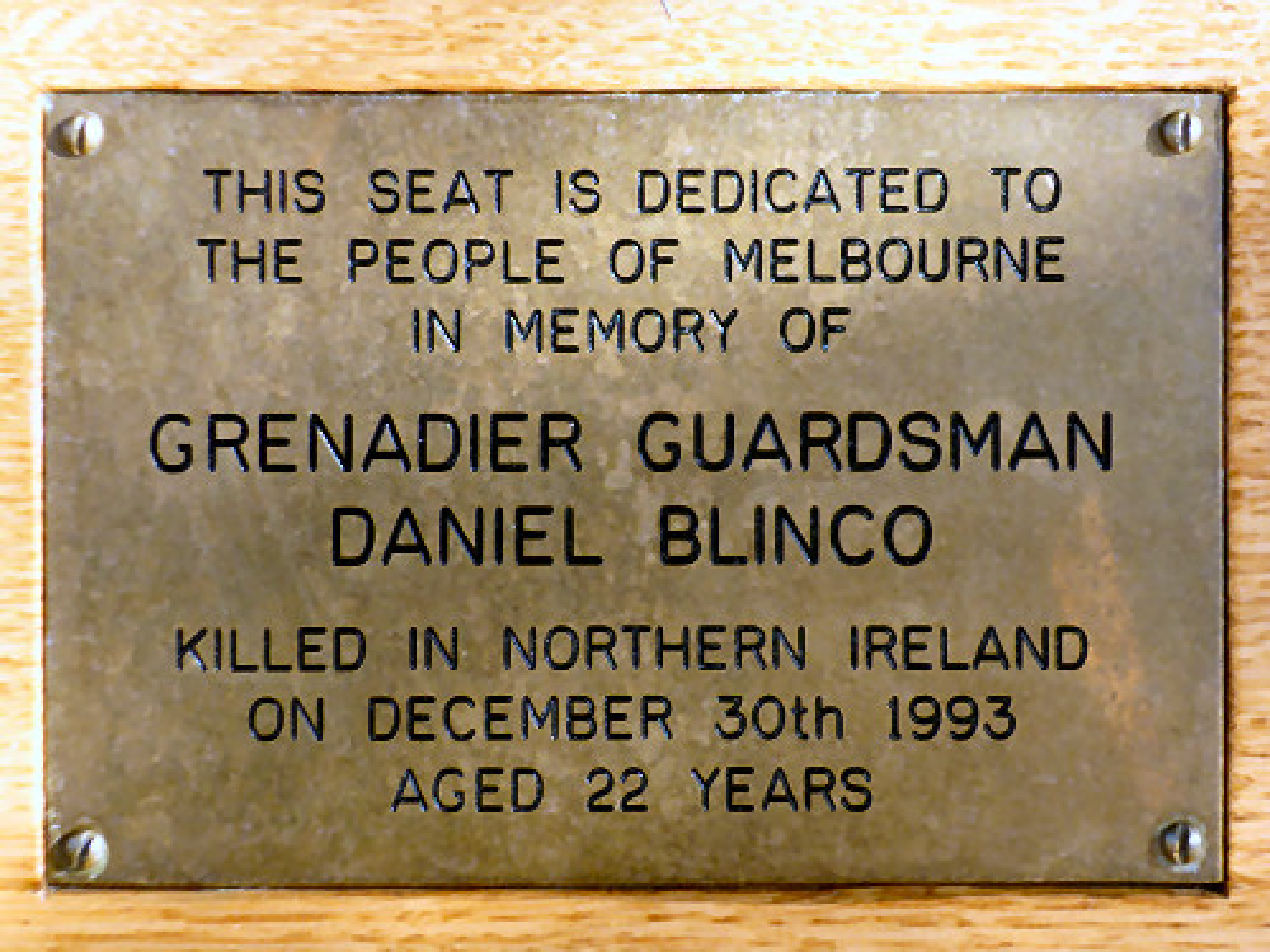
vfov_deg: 14.0
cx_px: 635
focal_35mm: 106
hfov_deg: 18.5
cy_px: 476
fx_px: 3889
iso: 160
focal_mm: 18.9
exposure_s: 1/125
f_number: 5.9
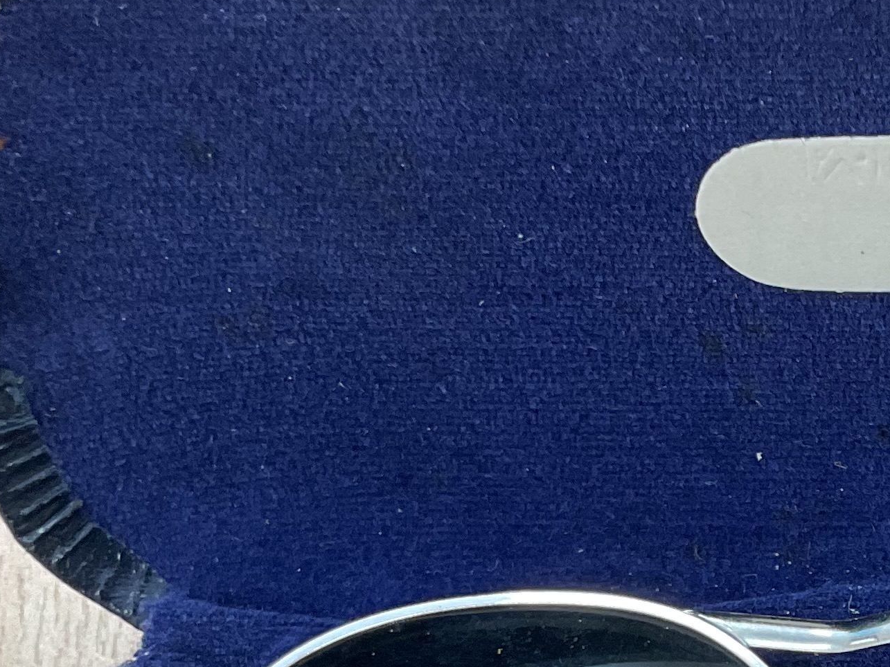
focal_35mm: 91
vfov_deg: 15.7
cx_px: 1026
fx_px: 2340
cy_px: 761
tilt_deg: -72.3
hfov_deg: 20.3
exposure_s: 1/60
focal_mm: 3
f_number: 1.8
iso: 40
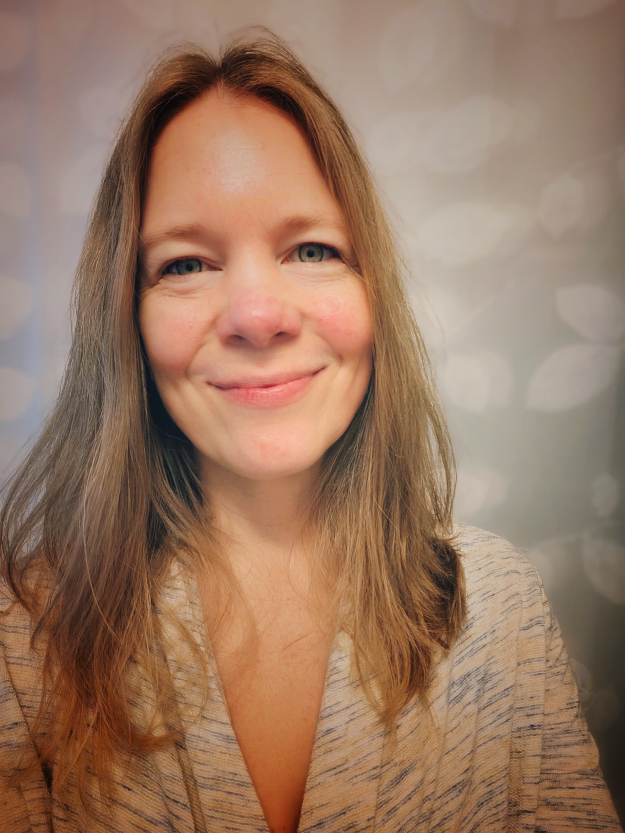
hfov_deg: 63.4
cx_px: 312
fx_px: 506
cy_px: 416
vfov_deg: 79.0
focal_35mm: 21
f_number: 2.2
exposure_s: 1/60
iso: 324
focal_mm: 2.74
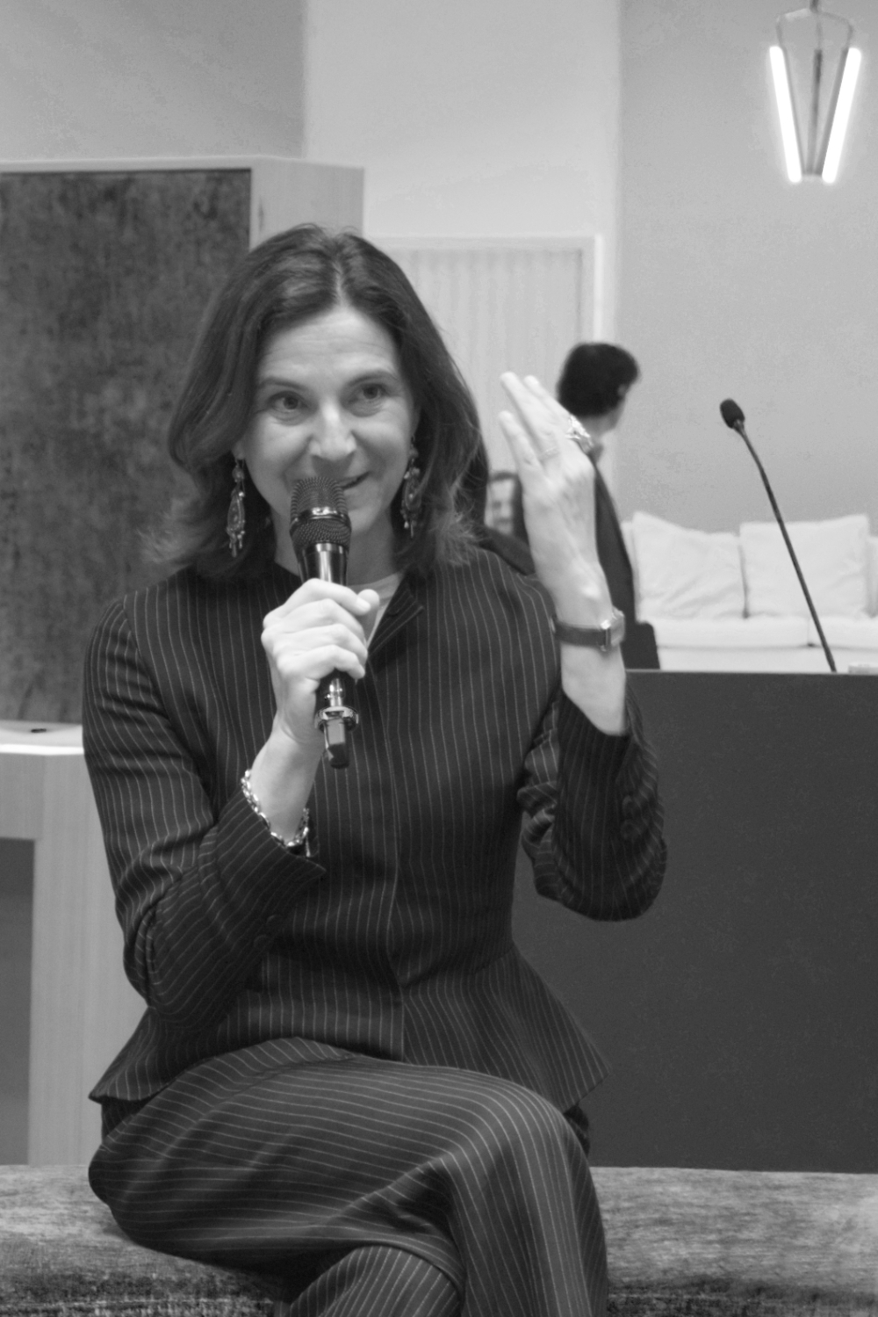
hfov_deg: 16.6
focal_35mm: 82
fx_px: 3016
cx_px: 439
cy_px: 658
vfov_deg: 24.6
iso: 450
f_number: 5.6
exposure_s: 1/60
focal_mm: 55
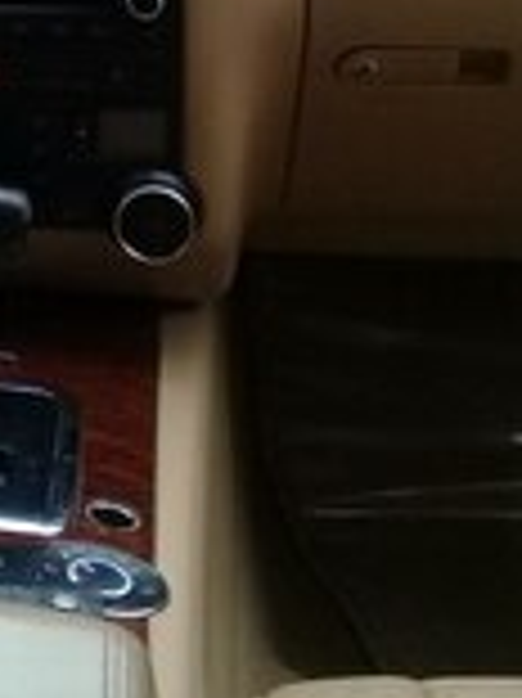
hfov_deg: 14.0
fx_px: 1993
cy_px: -234
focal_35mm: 99
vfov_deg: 18.4
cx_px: -252
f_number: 2.2
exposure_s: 1/100
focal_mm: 3.3
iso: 64
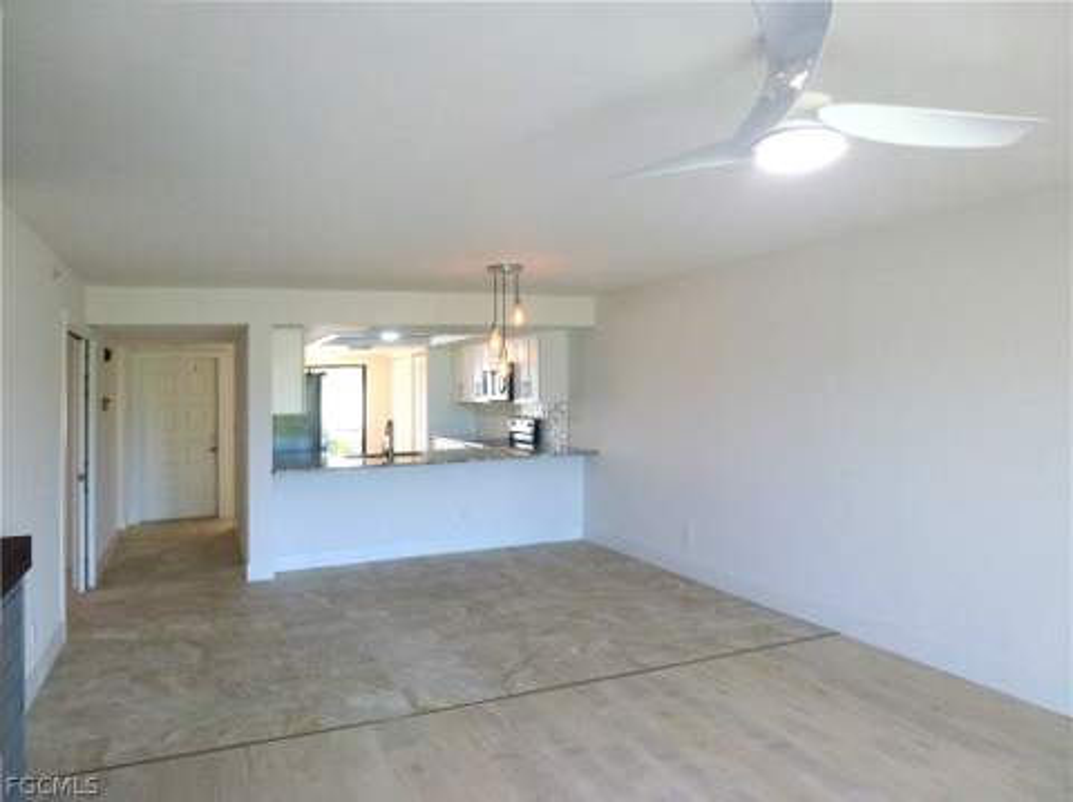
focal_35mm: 24
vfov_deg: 56.7
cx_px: 536
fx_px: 743
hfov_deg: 71.7
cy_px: 401
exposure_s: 1/60
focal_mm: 4.3
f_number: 3.3
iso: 320
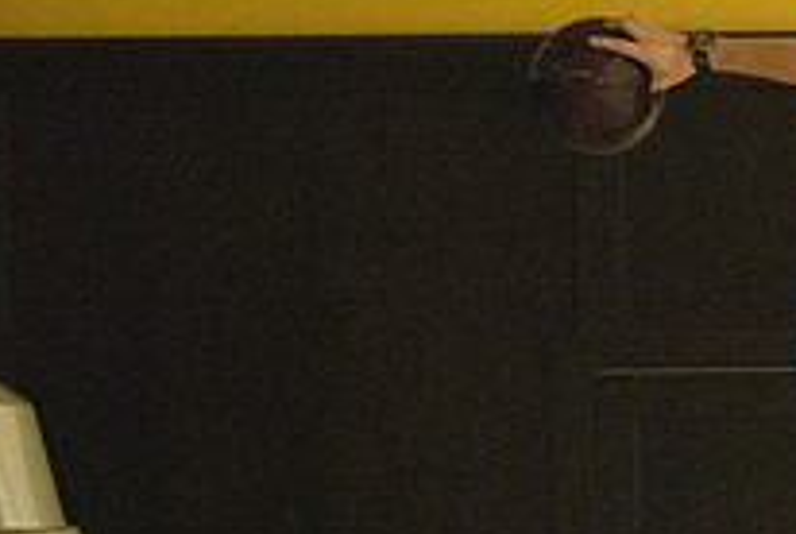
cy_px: 253
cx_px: 1105
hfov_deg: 5.9
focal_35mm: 343
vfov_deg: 4.0
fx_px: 7595
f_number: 4.5
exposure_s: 1/1000
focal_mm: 122
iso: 10000
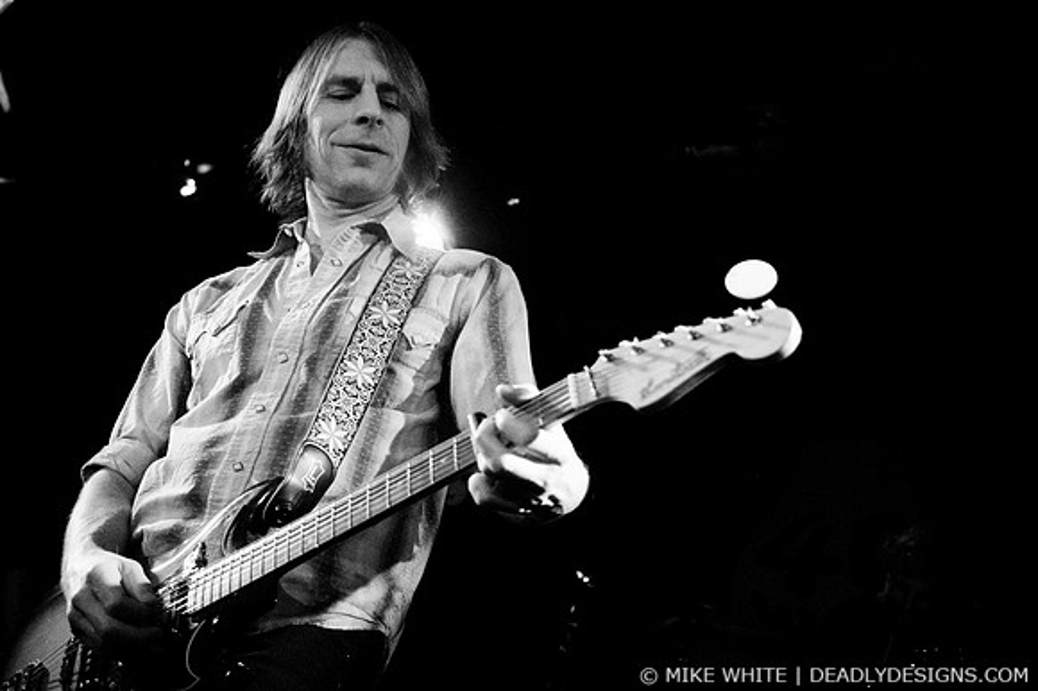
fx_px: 1513
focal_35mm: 52
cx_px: 519
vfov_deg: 25.7
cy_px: 346
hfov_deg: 37.9
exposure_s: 1/160
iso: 800
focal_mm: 35
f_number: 3.2
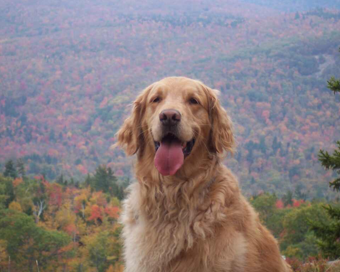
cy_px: 136
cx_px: 159
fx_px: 1389
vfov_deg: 11.2
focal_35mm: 138
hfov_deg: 14.0
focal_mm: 22
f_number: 4.8
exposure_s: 1/125
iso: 80
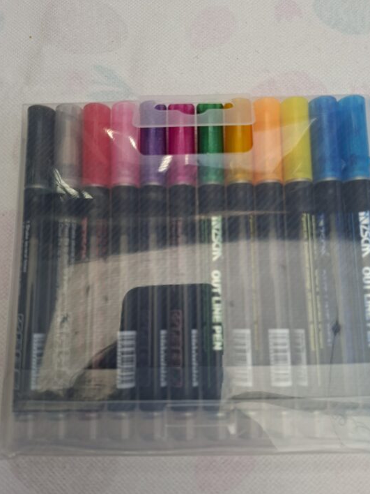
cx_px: 194
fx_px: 371
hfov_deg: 53.0
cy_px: 244
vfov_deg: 67.3
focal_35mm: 26
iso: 50
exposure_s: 1/298
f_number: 1.8
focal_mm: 5.54
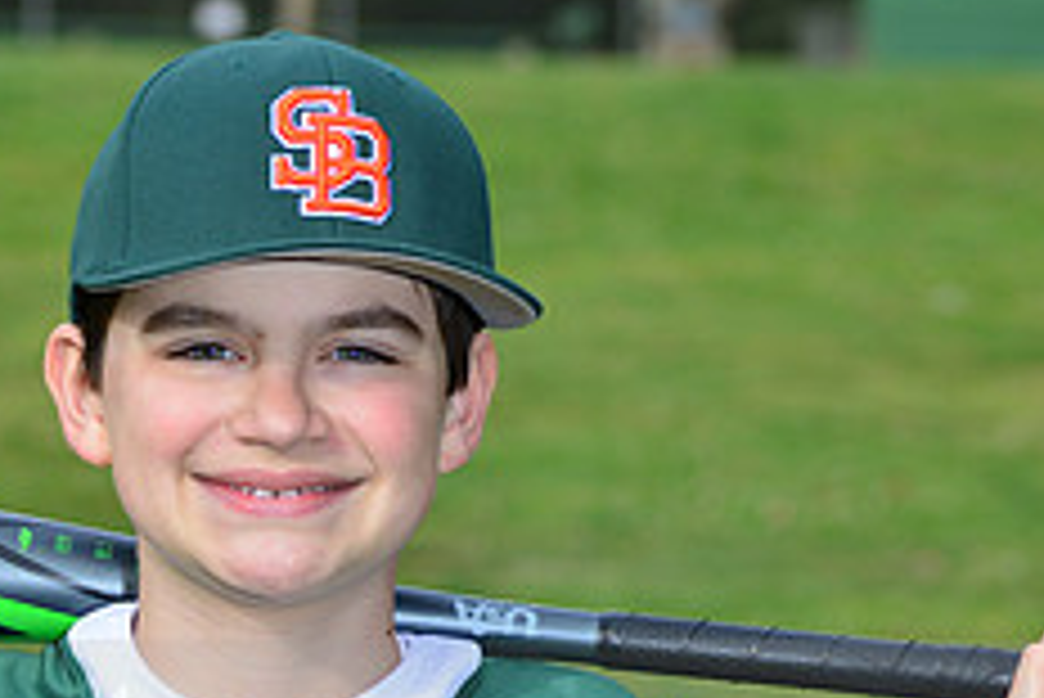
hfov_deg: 6.6
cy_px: 700
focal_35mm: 313
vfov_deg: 4.4
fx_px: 9082
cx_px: 158
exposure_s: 1/200
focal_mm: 125
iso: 200
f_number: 10
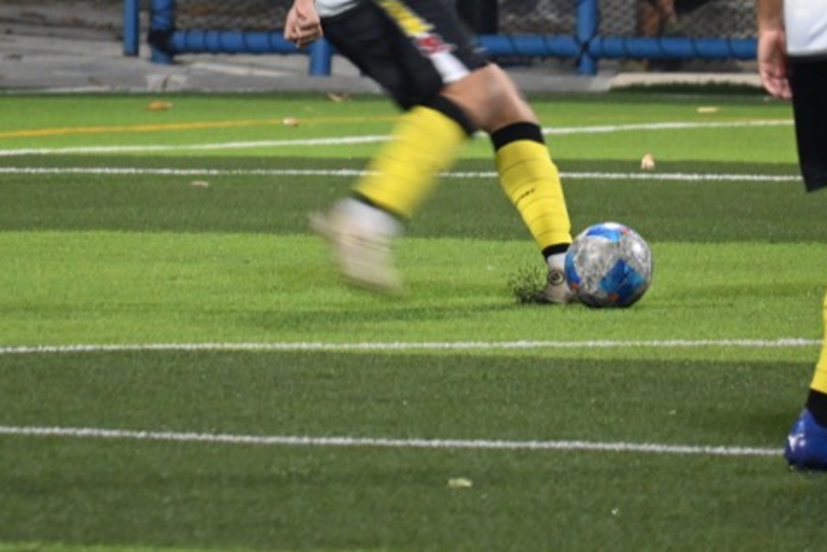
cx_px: 353
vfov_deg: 1.8
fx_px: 18015
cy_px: 17
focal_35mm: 784
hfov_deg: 2.6
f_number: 6.3
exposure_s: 1/160
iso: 3200
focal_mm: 250
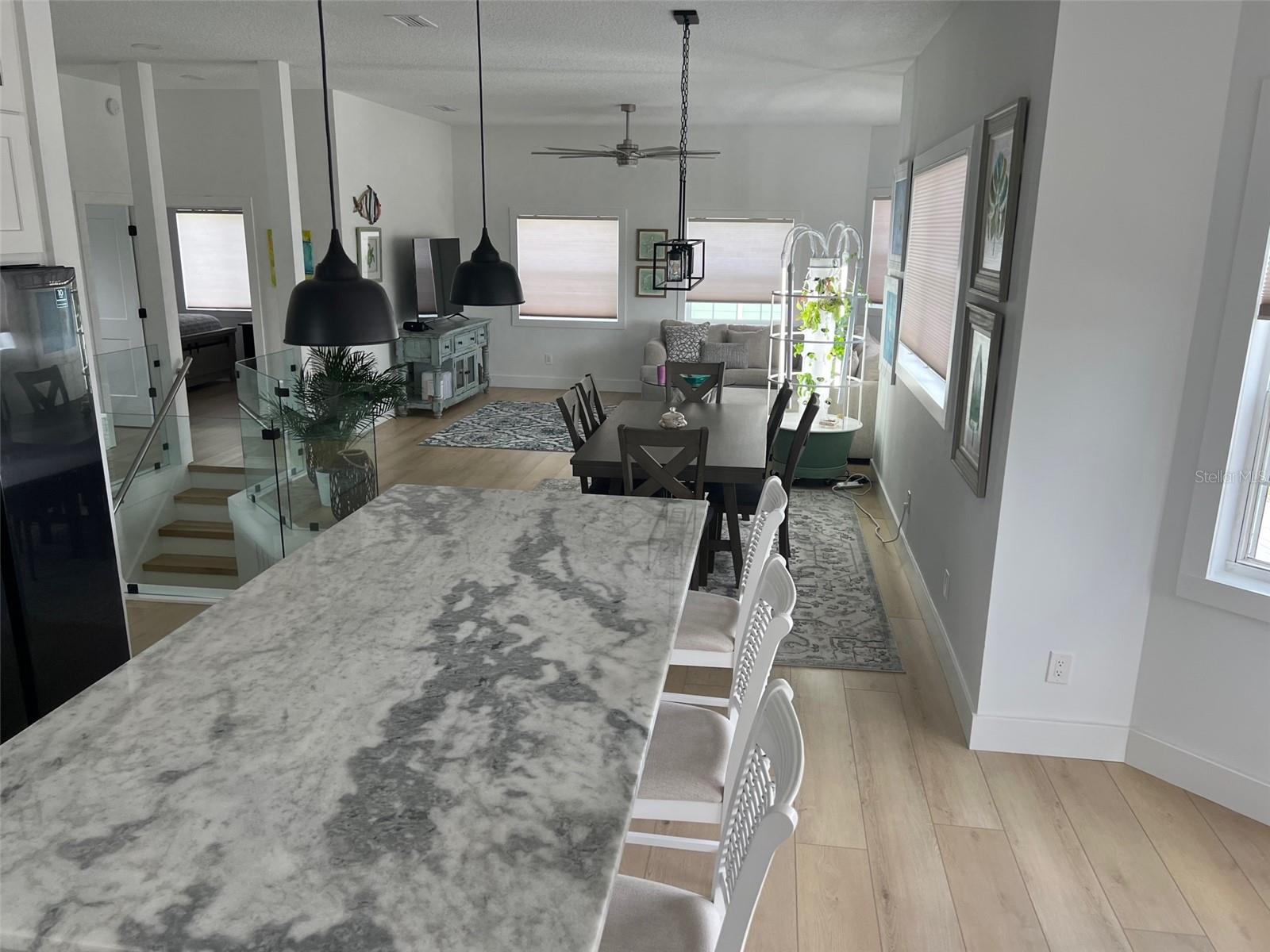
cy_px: 476
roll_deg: -0.1
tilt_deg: -14.5
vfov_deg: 53.1
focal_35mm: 26
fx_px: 954
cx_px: 635
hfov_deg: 67.3
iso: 50
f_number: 1.5
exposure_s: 1/153
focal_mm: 5.7
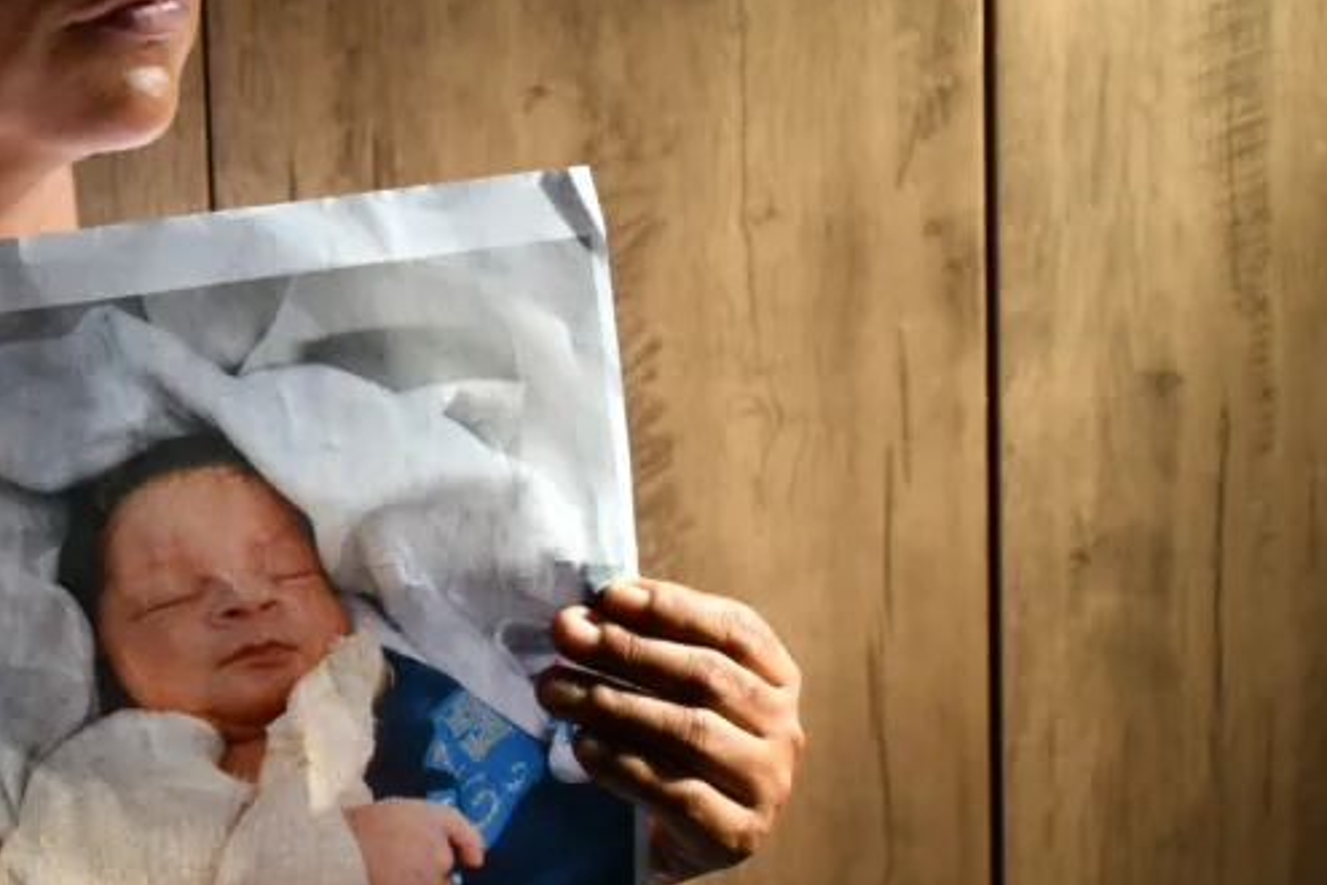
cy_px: 335
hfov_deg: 20.4
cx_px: 109
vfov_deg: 14.0
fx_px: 3612
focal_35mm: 98
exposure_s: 1/80
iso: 320
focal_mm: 32
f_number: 4
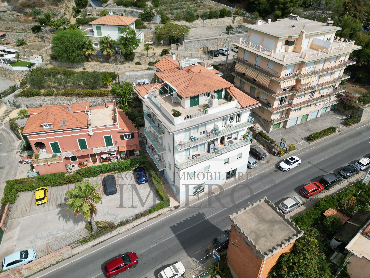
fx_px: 257
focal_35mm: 24
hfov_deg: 71.6
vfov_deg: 56.8
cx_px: 185
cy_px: 139
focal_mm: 6.72
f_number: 1.7
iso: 160
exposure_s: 1/5000
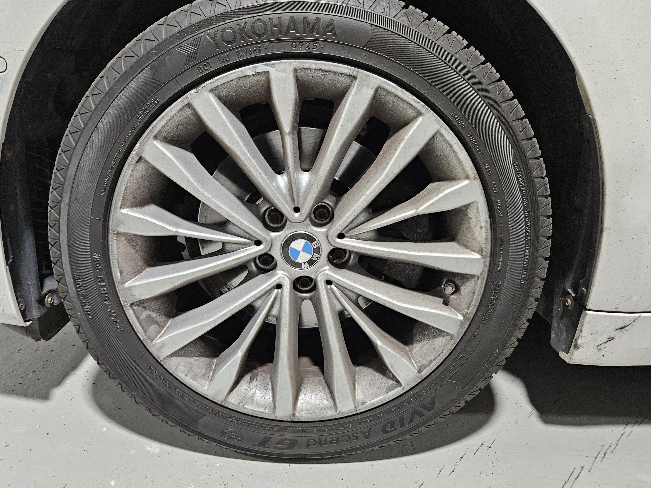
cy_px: 226
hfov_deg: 69.4
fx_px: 470
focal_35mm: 25
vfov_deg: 54.8
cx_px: 321
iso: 640
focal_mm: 5.4
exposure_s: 1/60
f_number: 1.8
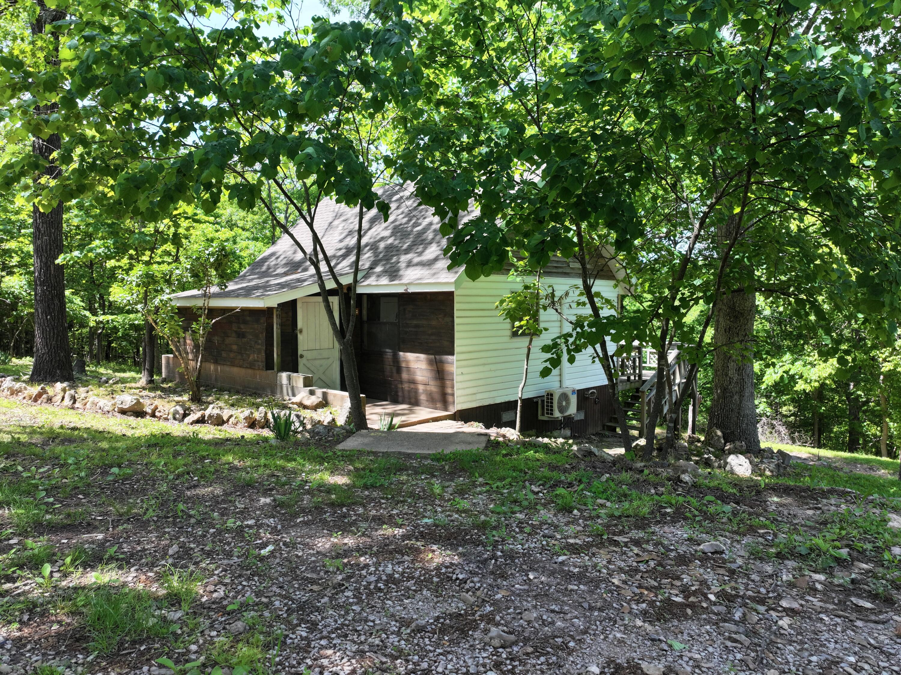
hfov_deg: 71.6
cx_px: 450
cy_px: 338
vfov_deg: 56.8
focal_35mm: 24
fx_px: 624
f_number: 2.8
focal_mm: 12.29
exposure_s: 1/240
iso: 100
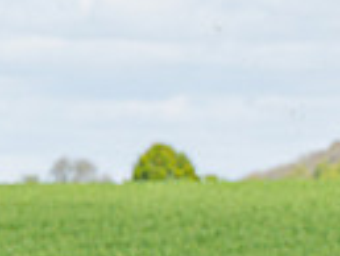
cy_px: 510
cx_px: -474
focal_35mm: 684
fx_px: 6725
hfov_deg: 2.9
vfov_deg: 2.2
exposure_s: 1/3200
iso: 400
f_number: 4
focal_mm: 77
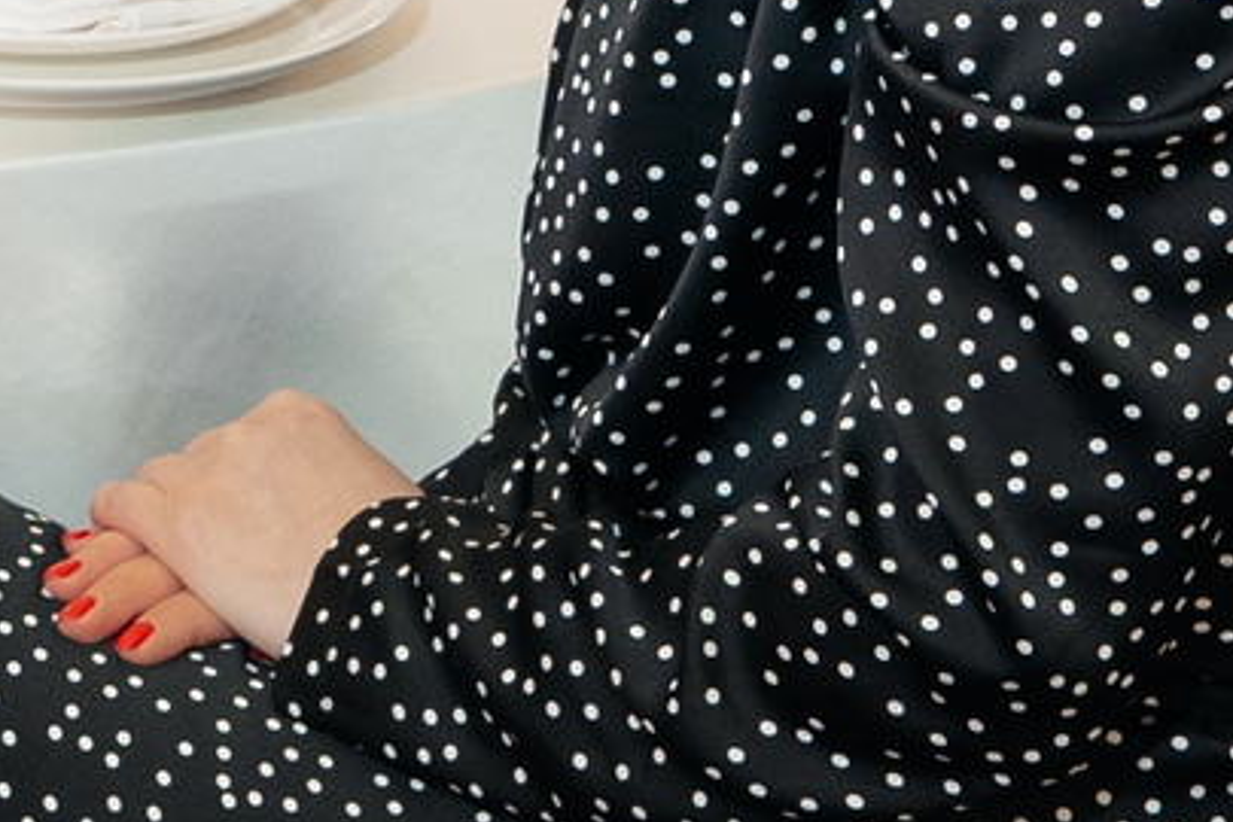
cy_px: -858
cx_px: -926
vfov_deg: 8.2
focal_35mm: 159
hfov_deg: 12.0
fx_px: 5445
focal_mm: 24
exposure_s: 1/125
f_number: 5
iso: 640
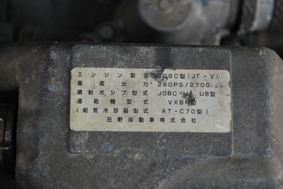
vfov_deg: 16.6
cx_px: 142
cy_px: 94
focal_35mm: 82
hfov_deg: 24.6
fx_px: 649
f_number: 5.6
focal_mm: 55
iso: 200
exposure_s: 1/80
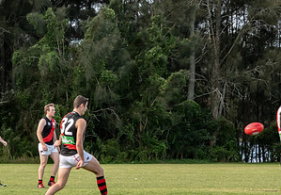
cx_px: 138
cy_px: 156
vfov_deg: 3.6
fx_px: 3112
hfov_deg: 5.2
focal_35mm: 394
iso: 800
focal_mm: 116
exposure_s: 1/640
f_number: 6.3
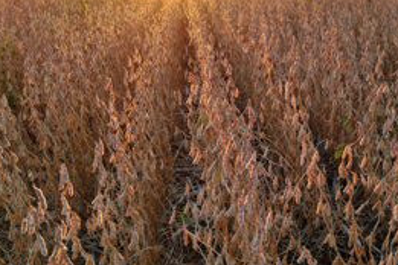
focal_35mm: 38
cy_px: 142
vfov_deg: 35.0
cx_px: 285
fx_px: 420
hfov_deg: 49.2
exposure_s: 1/180
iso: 100
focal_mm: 8.38
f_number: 2.8
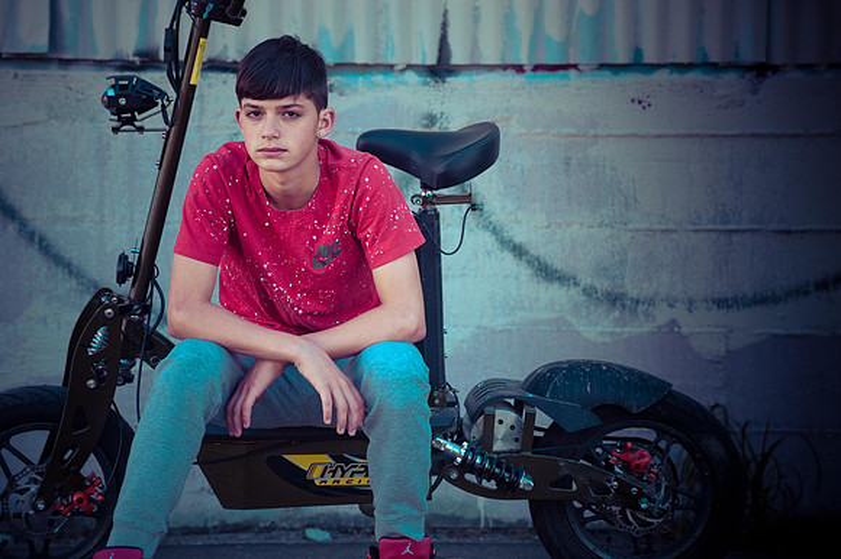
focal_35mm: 200
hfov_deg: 10.3
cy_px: 280
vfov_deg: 6.9
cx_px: 420
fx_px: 4669
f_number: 5.6
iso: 320
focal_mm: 200
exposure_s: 1/200
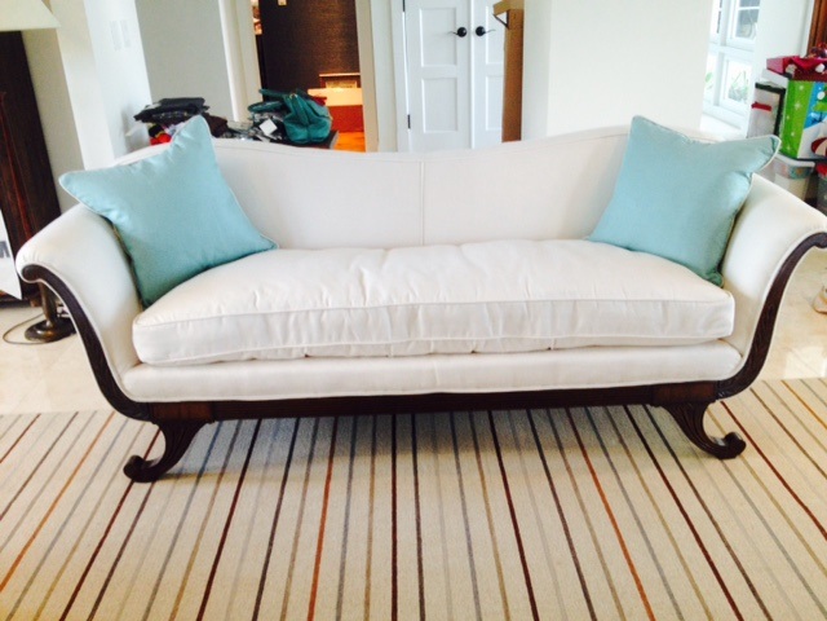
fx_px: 836
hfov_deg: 52.6
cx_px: 414
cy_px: 310
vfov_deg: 40.7
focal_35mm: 35
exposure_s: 1/20
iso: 80
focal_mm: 4.28
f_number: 2.4
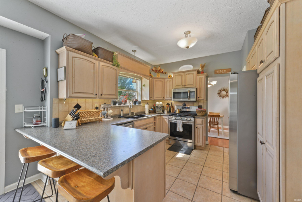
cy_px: 101
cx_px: 151
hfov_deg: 104.2
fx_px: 117
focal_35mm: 14
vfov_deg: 81.3
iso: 400
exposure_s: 1
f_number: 22
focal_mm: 14
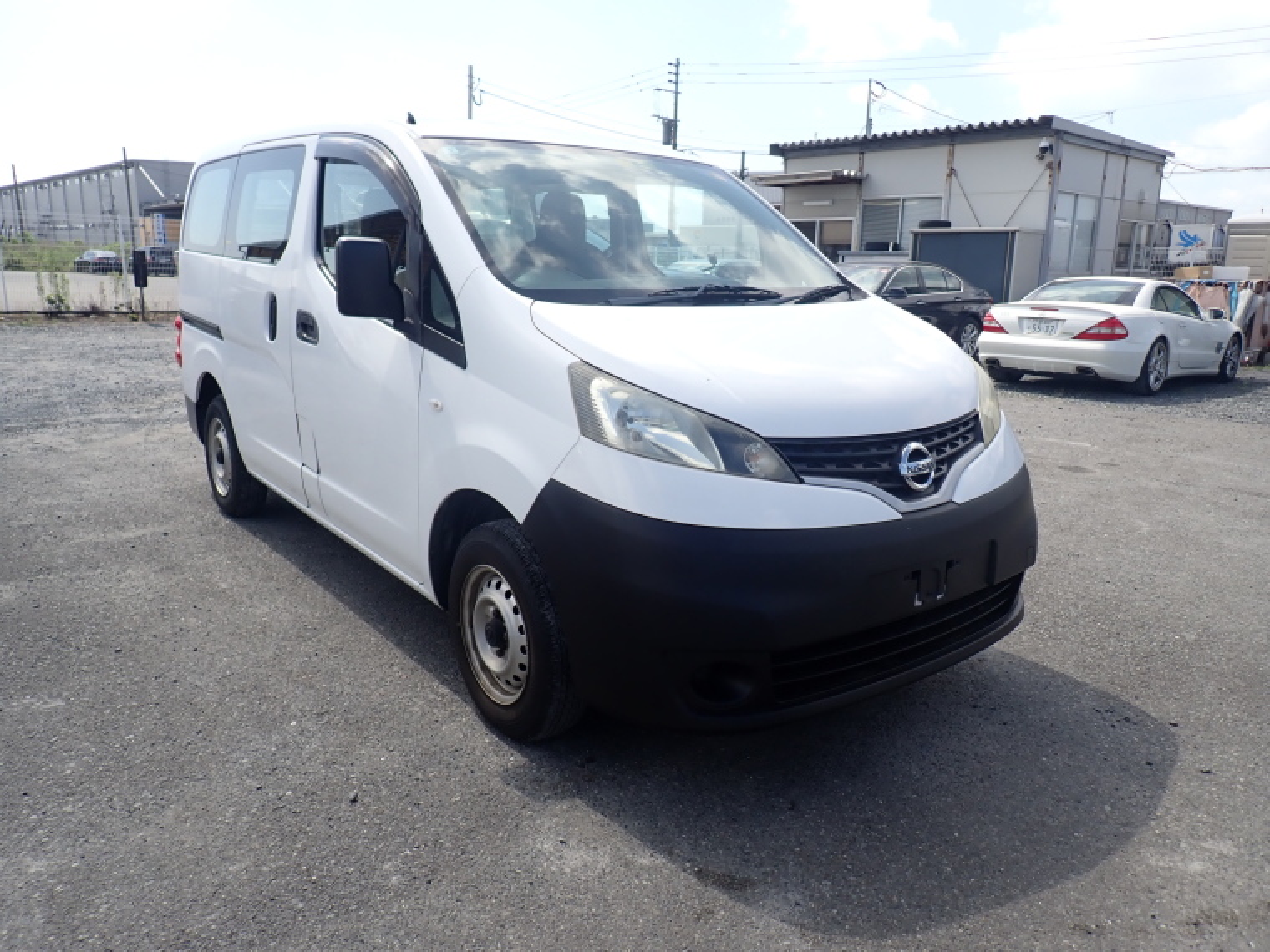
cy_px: 476
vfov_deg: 54.9
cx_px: 635
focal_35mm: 25
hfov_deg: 69.4
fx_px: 917
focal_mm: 4.5
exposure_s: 1/800
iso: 100
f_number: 2.8
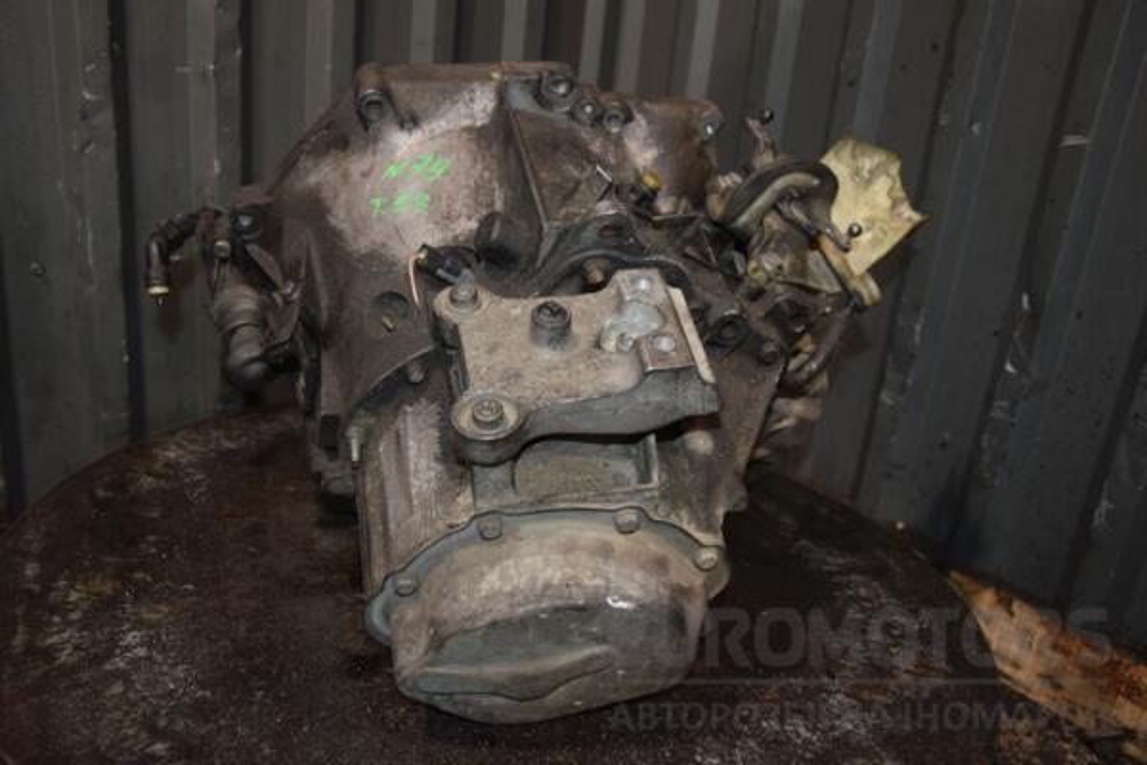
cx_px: 574
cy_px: 382
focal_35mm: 33
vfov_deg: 40.0
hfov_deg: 57.2
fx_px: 1051
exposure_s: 1/60
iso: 800
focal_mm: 22
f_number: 5
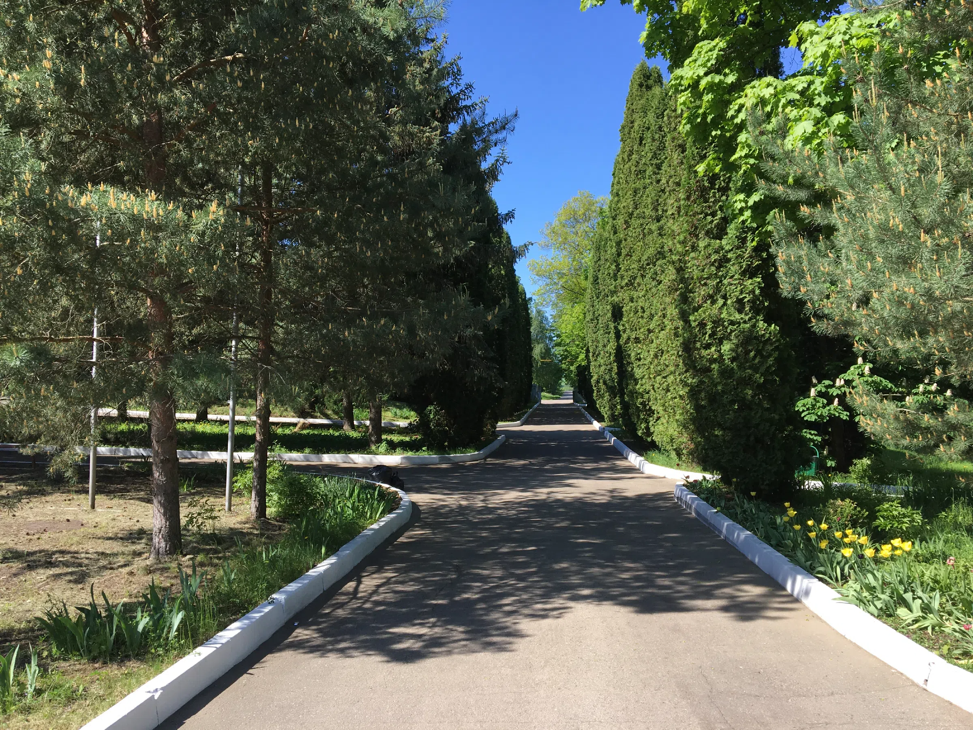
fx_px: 815
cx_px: 486
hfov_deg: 61.7
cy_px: 365
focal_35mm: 29
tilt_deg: +2.7
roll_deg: +2.1
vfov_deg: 48.2
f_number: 2.2
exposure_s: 1/668
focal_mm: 4.15
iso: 25
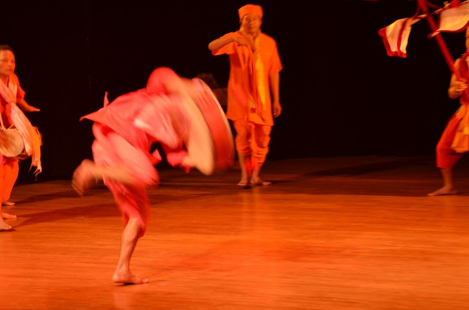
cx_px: 272
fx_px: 1819
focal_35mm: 140
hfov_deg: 14.7
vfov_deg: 9.7
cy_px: 128
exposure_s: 1/60
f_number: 5.3
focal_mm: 70
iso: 800
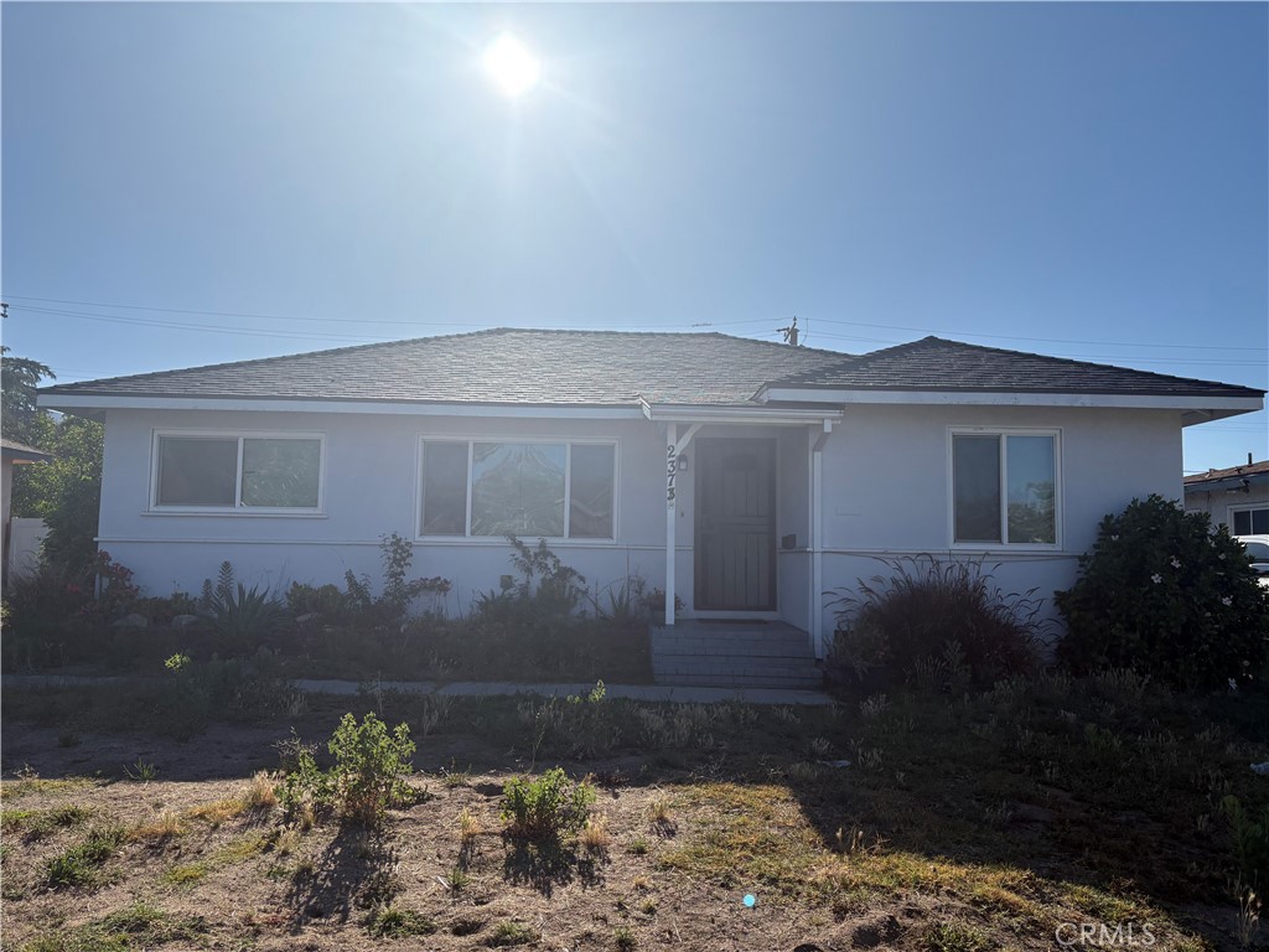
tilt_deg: +5.4
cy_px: 476
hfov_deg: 67.3
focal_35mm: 26
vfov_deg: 53.1
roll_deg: -1.3
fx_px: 953
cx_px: 634
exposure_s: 1/8850
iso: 50
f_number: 1.6
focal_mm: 5.96
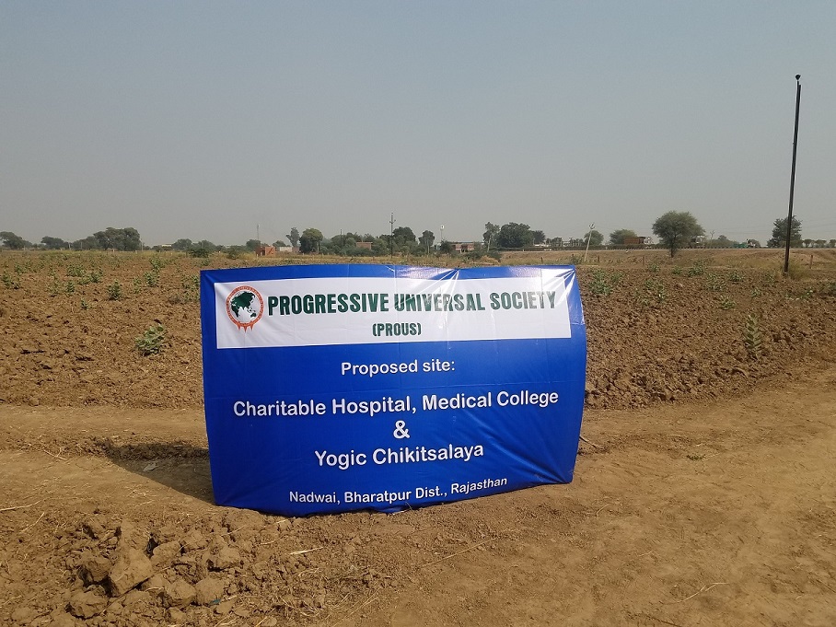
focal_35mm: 26
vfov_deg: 53.1
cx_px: 418
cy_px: 314
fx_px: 628
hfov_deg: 67.3
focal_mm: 4.2
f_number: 1.7
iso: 40
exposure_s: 1/3312
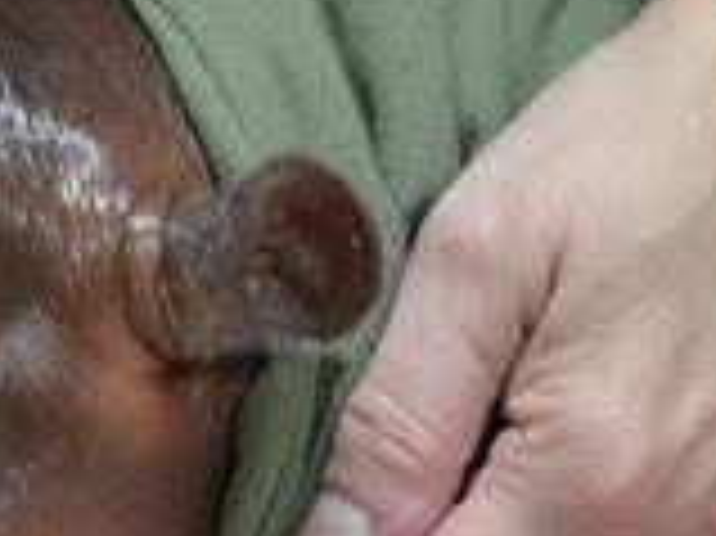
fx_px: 6696
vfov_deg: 4.6
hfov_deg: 6.1
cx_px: -131
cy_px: 286
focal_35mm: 324
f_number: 5.6
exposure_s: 1/25
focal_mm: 55
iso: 1600
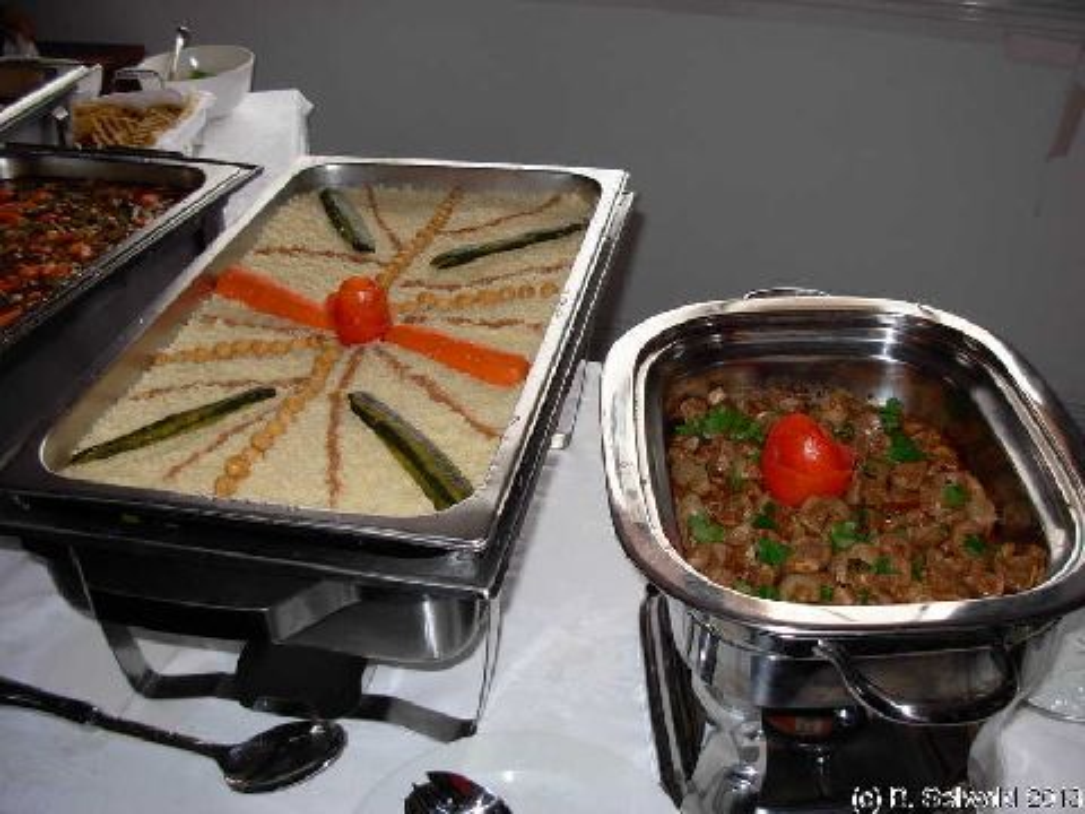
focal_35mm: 38
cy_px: 407
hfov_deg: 49.0
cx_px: 542
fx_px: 1191
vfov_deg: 37.7
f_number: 2.9
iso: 79
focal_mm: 6.3
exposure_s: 1/395
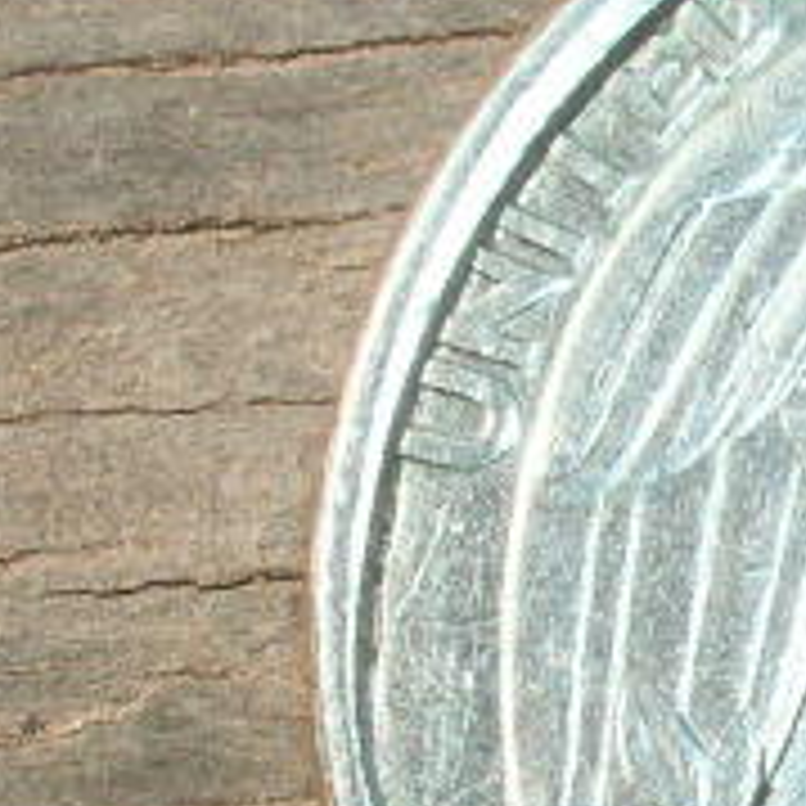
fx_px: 3899
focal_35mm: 148
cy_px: 619
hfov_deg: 11.4
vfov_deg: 11.8
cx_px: 1180
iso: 50
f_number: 5.6
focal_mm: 8.4
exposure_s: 1/225
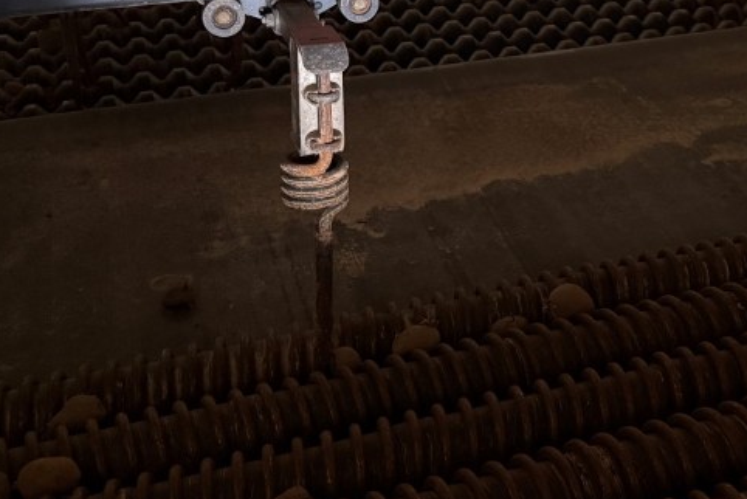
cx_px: 538
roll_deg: -2.1
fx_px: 1100
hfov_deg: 36.8
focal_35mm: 53
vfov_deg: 24.9
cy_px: 64
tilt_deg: -24.5
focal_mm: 6.76
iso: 1000
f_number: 1.78
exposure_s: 1/30
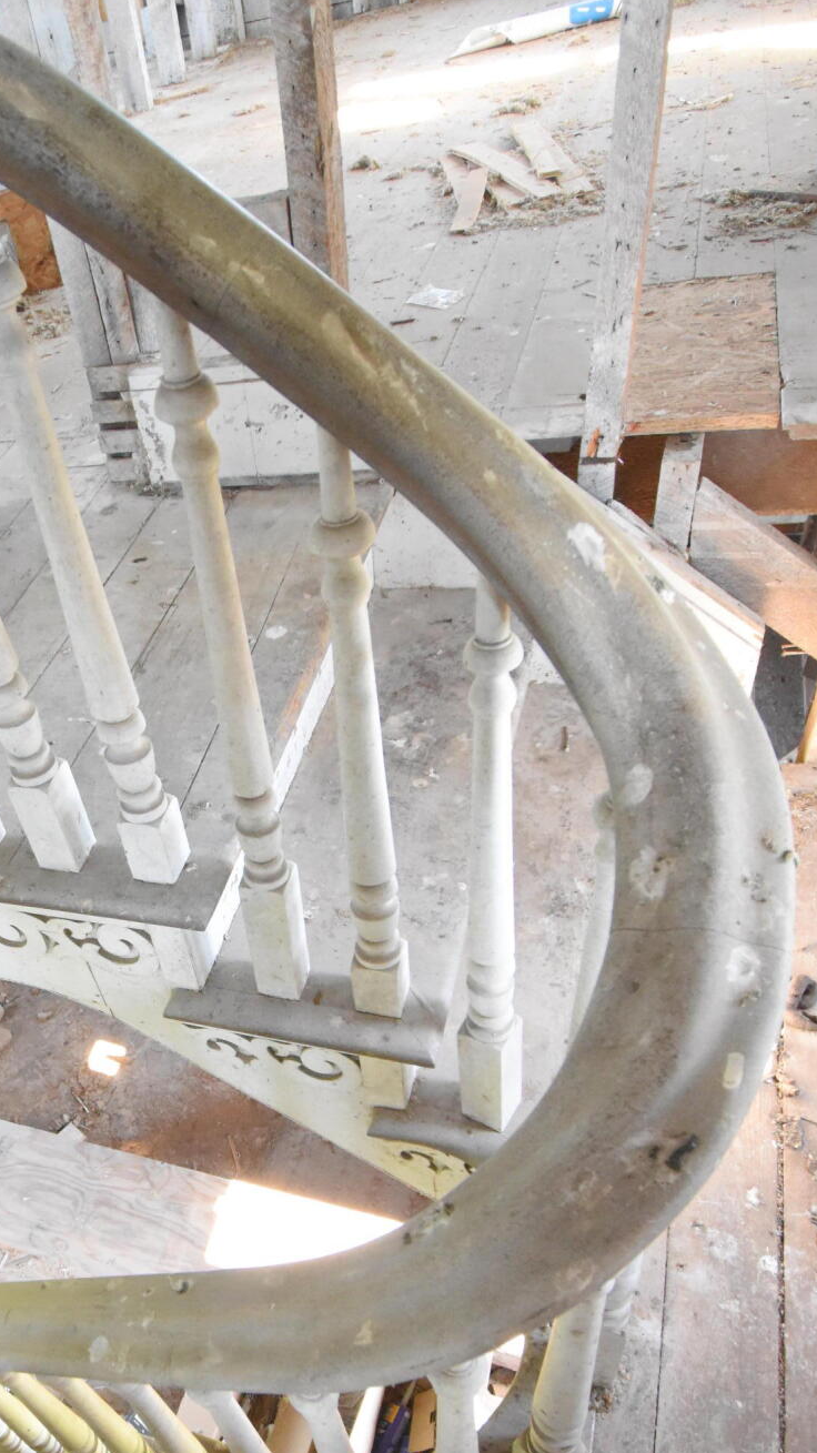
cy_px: 927
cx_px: 164
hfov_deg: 45.3
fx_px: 925
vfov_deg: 74.7
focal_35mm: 24
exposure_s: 1/125
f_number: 4.5
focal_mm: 10
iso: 3600
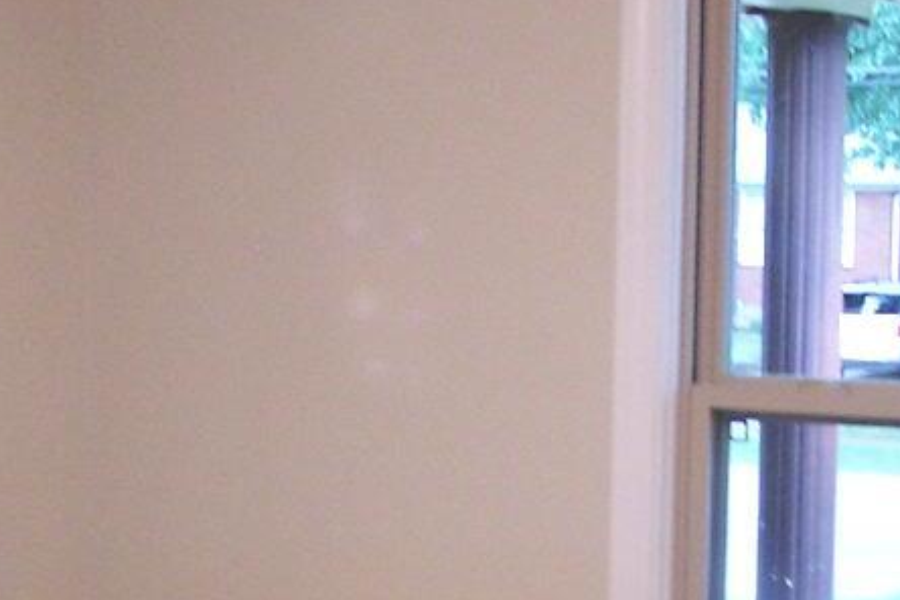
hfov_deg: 14.9
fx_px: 3450
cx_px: 470
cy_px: 616
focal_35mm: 138
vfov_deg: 9.9
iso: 140
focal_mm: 6.3
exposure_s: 1/20
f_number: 2.8
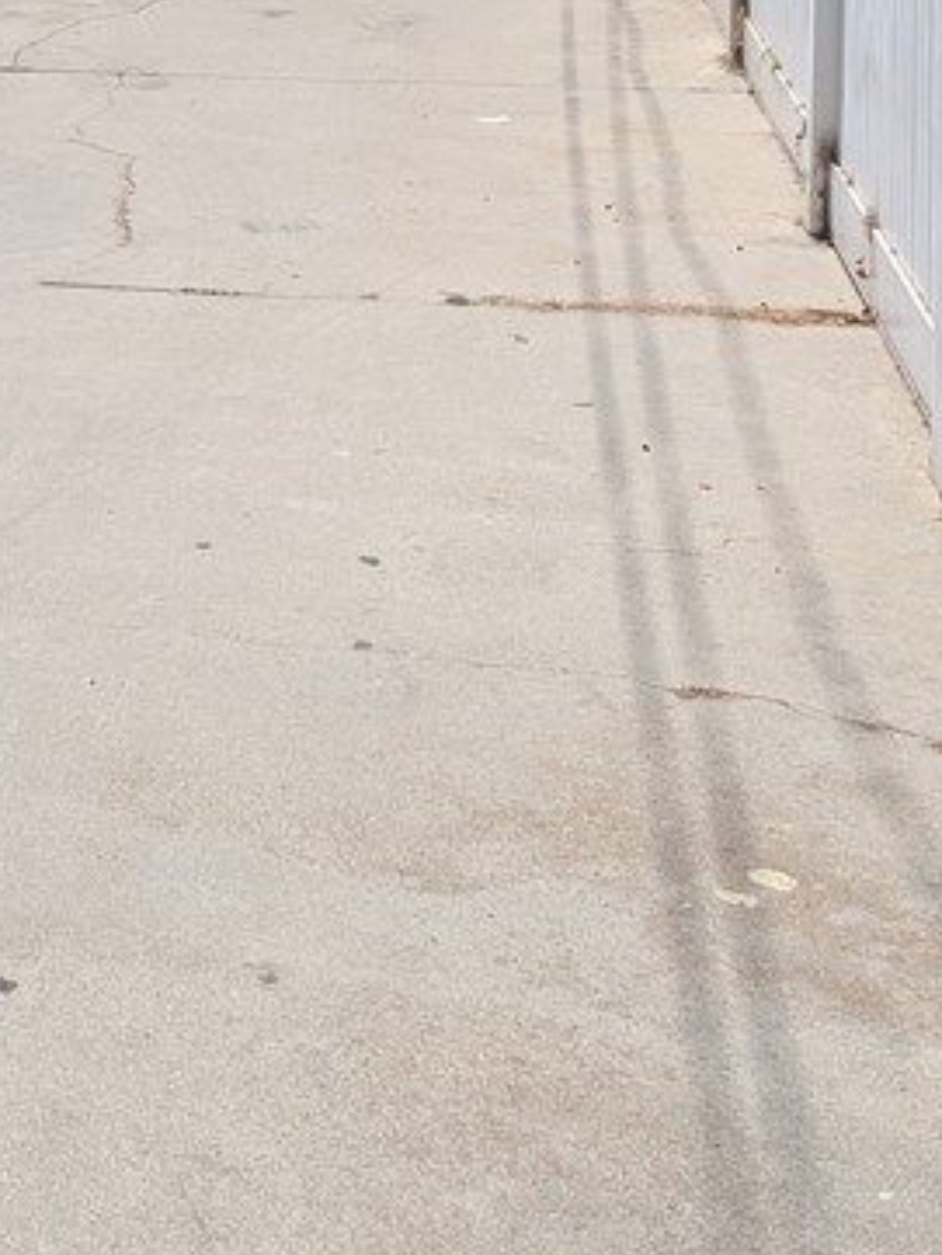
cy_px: -137
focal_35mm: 68
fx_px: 2466
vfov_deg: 26.3
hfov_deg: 20.4
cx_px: -141
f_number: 1.68
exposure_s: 1/1484
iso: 26
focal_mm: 6.9
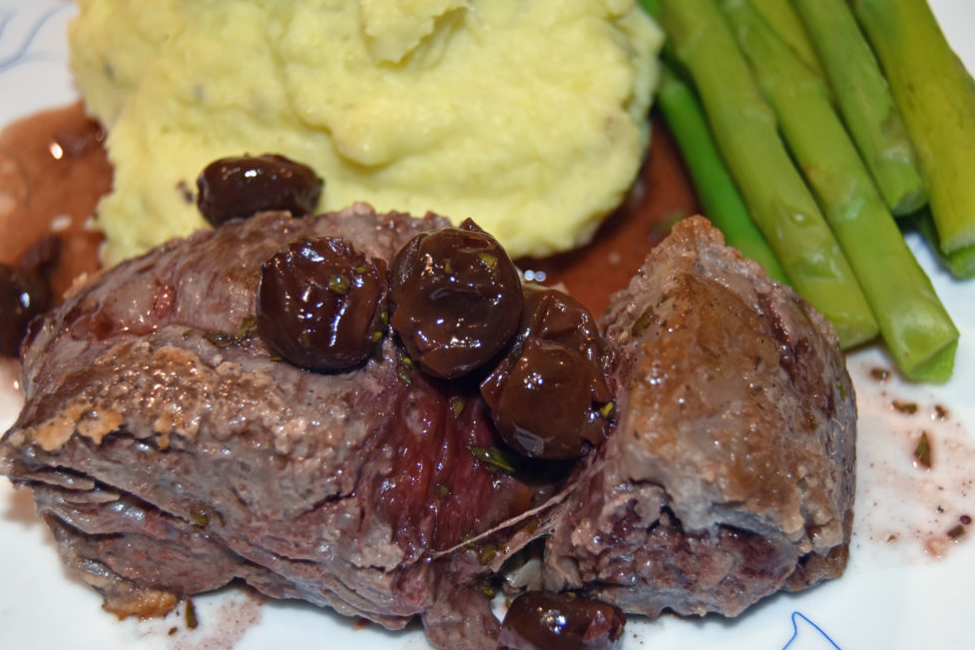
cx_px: 502
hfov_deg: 33.4
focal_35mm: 60
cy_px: 336
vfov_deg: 22.6
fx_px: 1625
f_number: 4.8
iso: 1000
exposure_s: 1/60
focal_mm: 38
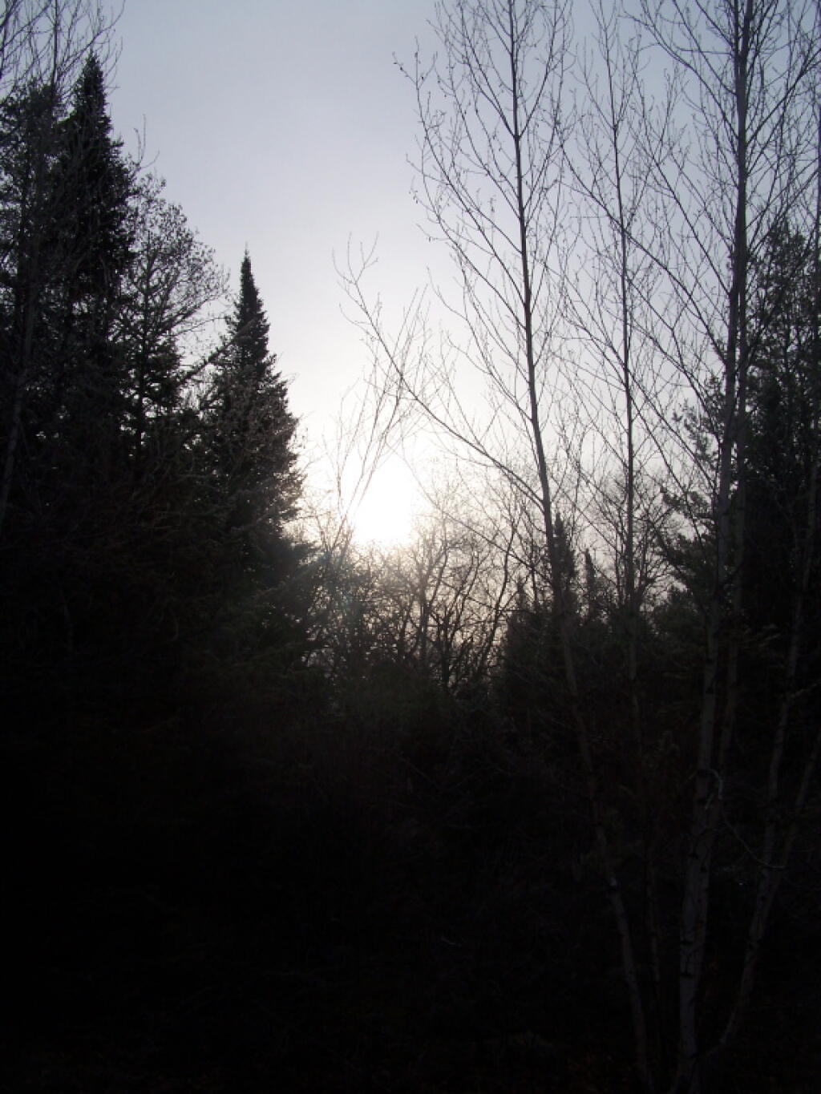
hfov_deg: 37.7
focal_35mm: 38
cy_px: 547
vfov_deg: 49.0
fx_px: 1201
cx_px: 410
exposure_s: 1/800
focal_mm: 6.3
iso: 80
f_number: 5.6
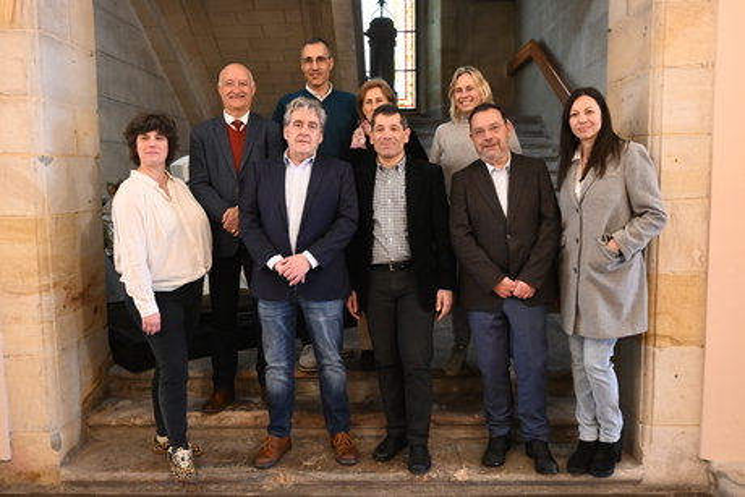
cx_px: 372
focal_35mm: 32
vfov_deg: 40.9
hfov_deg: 58.3
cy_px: 248
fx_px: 668
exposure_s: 1/60
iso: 4500
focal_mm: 21.5
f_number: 4
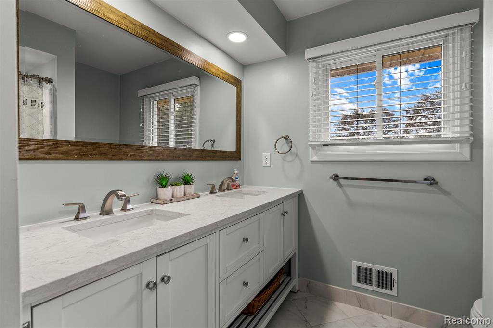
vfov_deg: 73.7
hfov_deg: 96.8
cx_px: 246
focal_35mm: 16
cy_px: 164
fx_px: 219
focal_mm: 16
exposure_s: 1/6
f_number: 8
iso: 400
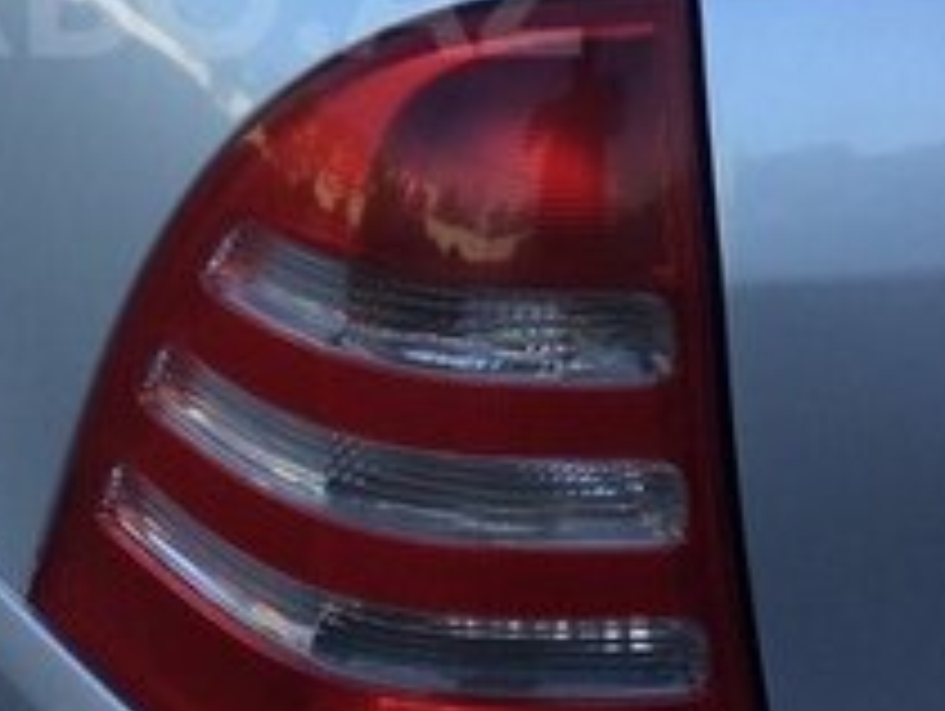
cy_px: -11
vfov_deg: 15.9
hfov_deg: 21.1
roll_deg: -2.0
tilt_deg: -18.1
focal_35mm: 91
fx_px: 2487
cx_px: 122
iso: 32
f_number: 2.2
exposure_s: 1/451
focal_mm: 4.15
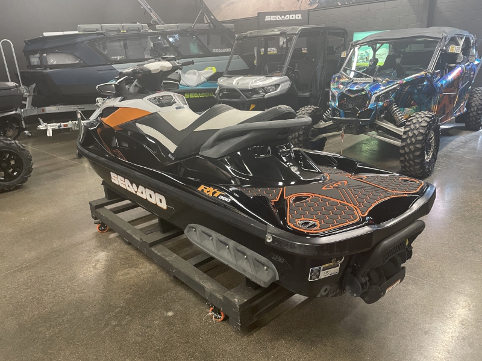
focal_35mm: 26
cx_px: 241
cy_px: 180
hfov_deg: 67.3
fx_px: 362
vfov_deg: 53.1
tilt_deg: -17.6
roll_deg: +2.7
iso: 250
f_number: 1.6
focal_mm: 4.2
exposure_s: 1/60
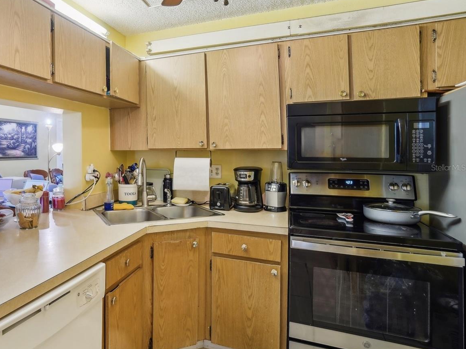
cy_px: 167
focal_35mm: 20
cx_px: 144
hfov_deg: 78.3
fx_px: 269
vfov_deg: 65.9
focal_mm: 10
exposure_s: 1/20
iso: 400
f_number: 4
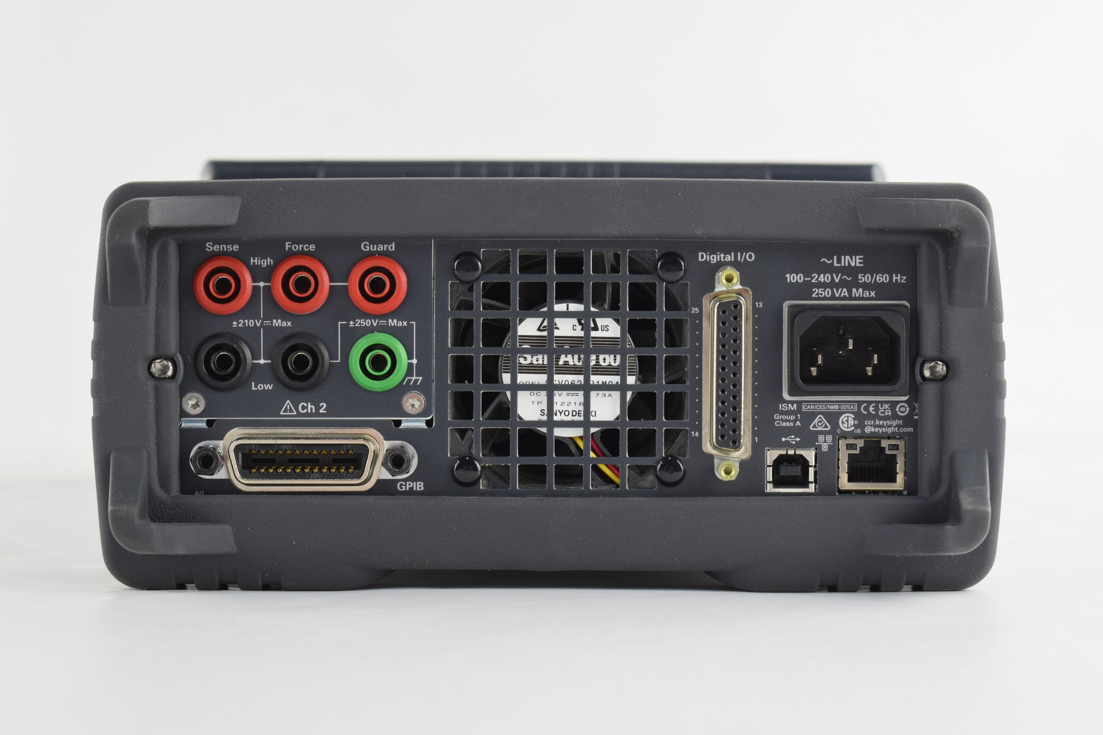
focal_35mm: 82
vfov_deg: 16.6
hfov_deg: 24.6
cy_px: 368
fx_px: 2527
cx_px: 552
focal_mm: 55
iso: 500
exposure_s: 1/30
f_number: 10
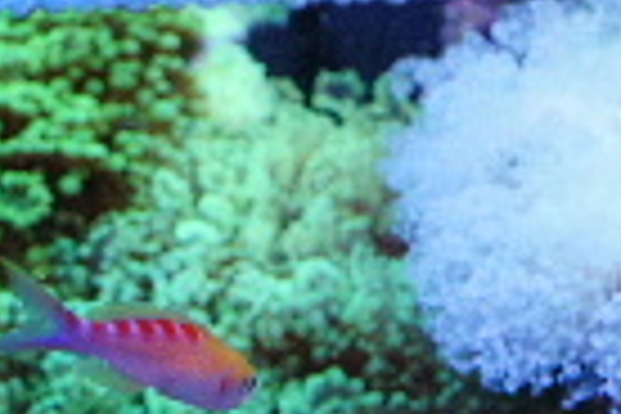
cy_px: 306
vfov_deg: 5.7
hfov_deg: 8.4
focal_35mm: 239
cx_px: -320
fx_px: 4122
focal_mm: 50
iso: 1600
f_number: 5.6
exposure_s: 1/250
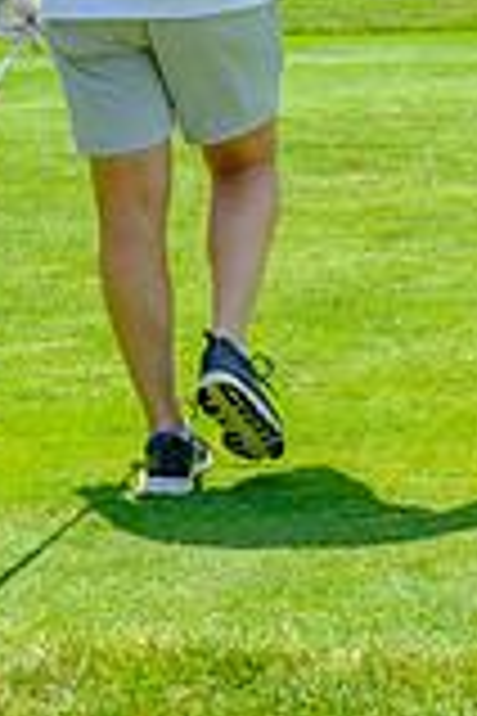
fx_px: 3140
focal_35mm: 158
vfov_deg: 12.6
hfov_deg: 8.6
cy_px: -176
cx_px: 608
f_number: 5
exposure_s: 1/500
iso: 200
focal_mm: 37.4
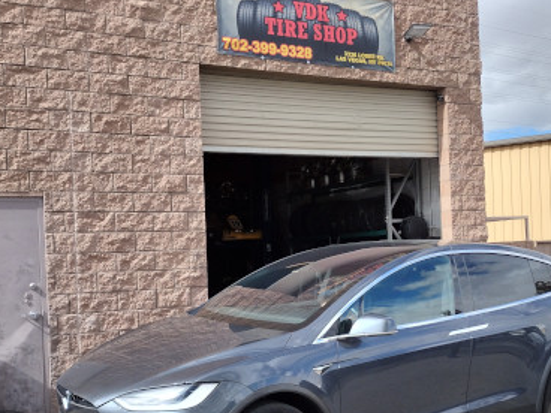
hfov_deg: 40.4
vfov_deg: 30.8
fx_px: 748
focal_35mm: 47
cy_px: 248
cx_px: 293
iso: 100
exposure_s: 1/2455
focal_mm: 4.71
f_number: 1.7
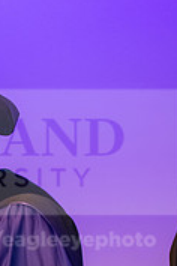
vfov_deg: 8.9
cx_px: -256
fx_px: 1689
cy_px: 271
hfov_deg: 5.8
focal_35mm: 229
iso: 3200
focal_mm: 70
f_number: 4
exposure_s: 1/200
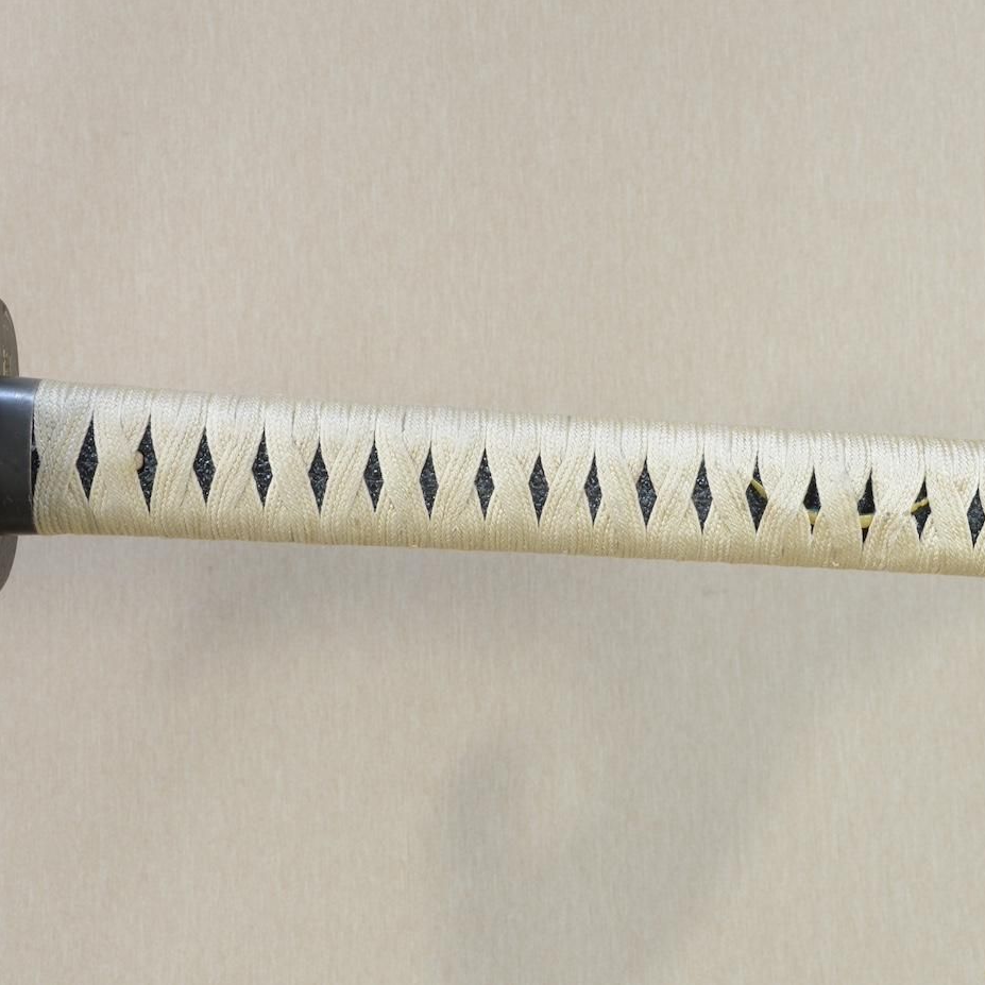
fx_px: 1920
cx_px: 589
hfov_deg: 28.7
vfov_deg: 28.8
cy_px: 491
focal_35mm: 60
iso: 400
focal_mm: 31
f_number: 11
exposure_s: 1/2
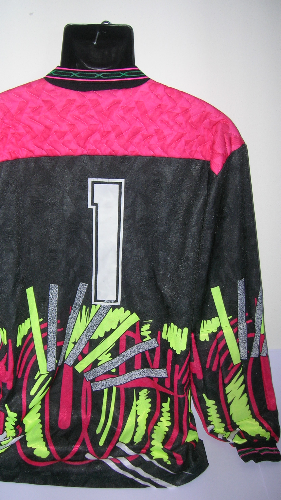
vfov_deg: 52.8
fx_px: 503
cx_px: 111
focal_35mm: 38
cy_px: 255
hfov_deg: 31.1
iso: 50
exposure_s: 1/60.1
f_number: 2.9
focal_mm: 5.7
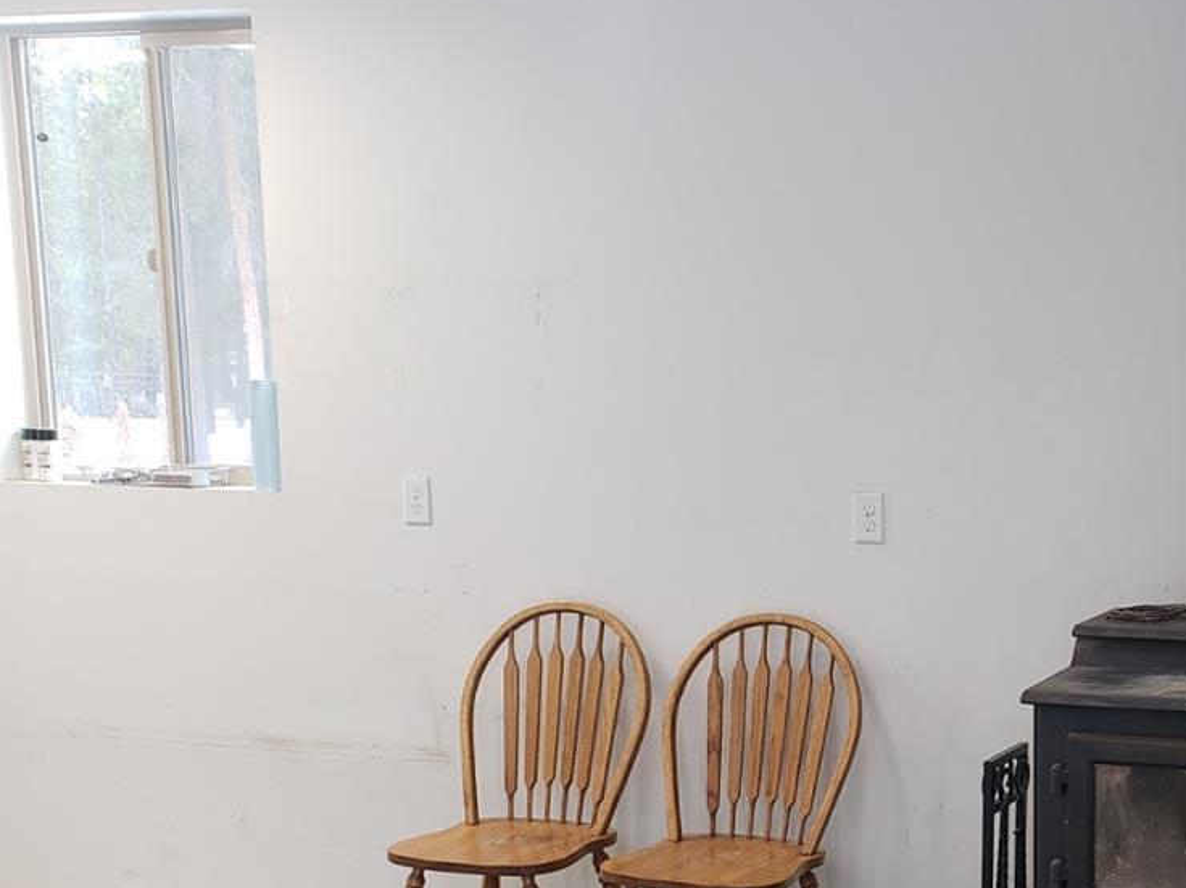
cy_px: 754
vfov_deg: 26.8
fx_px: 1815
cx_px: 1091
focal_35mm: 53
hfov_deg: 34.0
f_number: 2.4
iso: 160
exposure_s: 1/60
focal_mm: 4.3
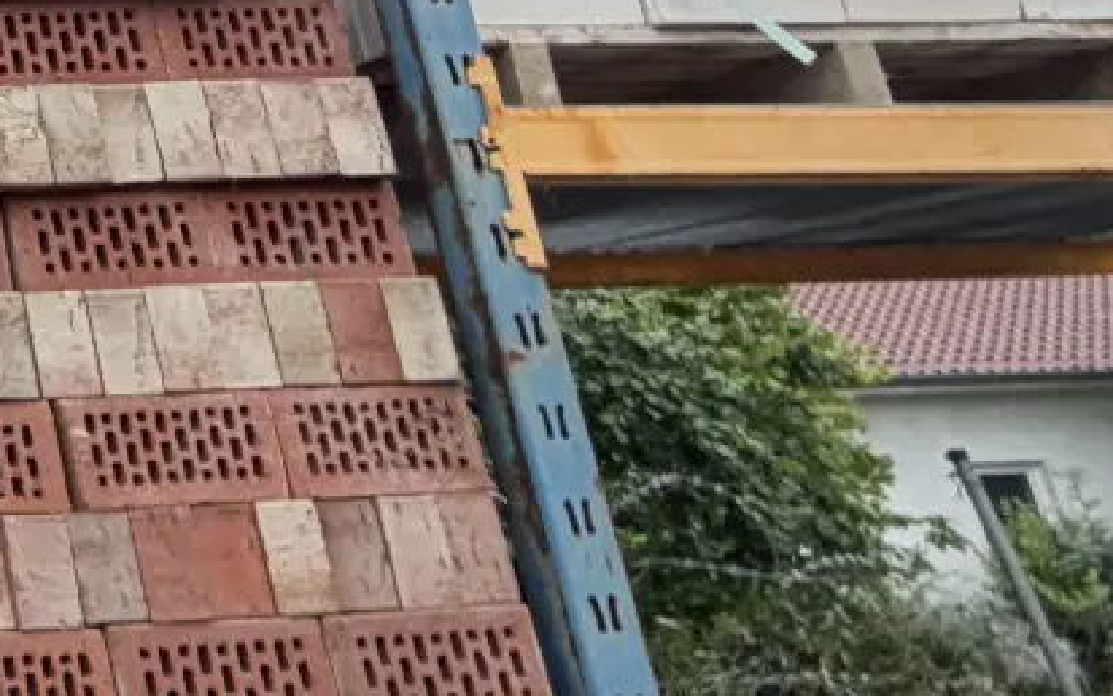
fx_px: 2093
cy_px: -165
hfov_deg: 20.6
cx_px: -903
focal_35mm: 69
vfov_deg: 17.8
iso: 80
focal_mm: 2.22
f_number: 2.2
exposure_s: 1/121
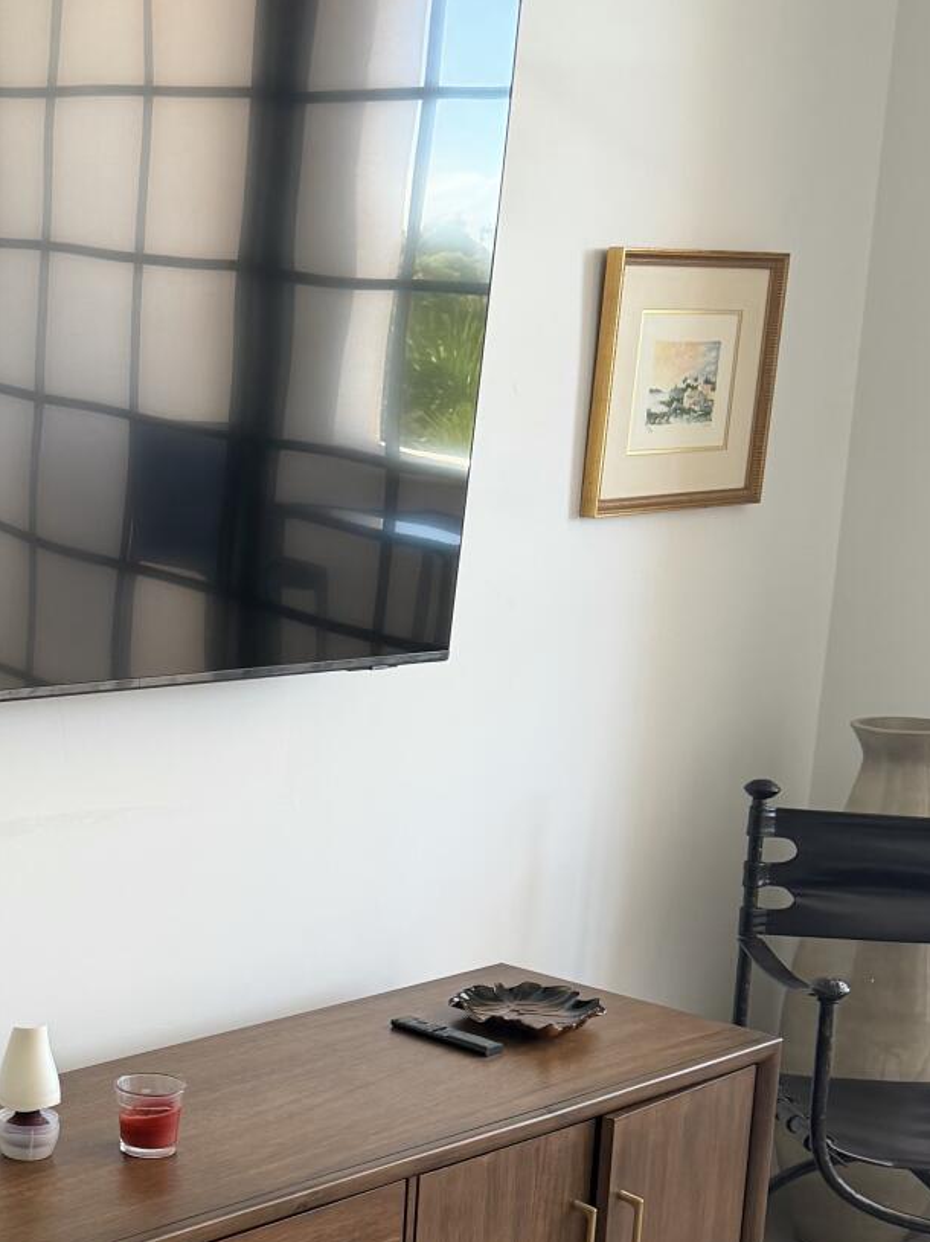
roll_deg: -0.2
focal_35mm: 59
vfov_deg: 32.3
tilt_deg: -14.9
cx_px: -55
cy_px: 885
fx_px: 2115
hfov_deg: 23.5
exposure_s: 1/121
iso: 200
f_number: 1.78
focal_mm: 6.76
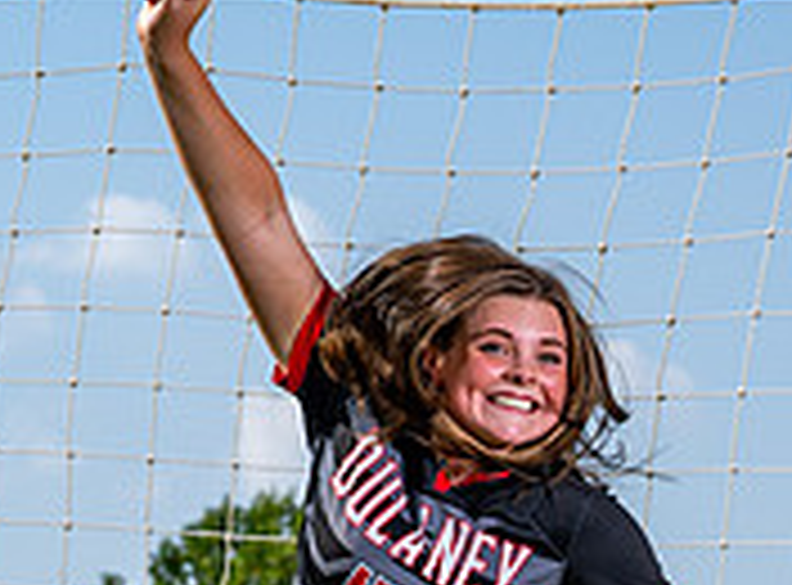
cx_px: 767
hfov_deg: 7.2
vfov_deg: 5.3
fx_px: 6280
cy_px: 793
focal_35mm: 276
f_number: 6.3
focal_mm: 70
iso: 64
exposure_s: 1/400
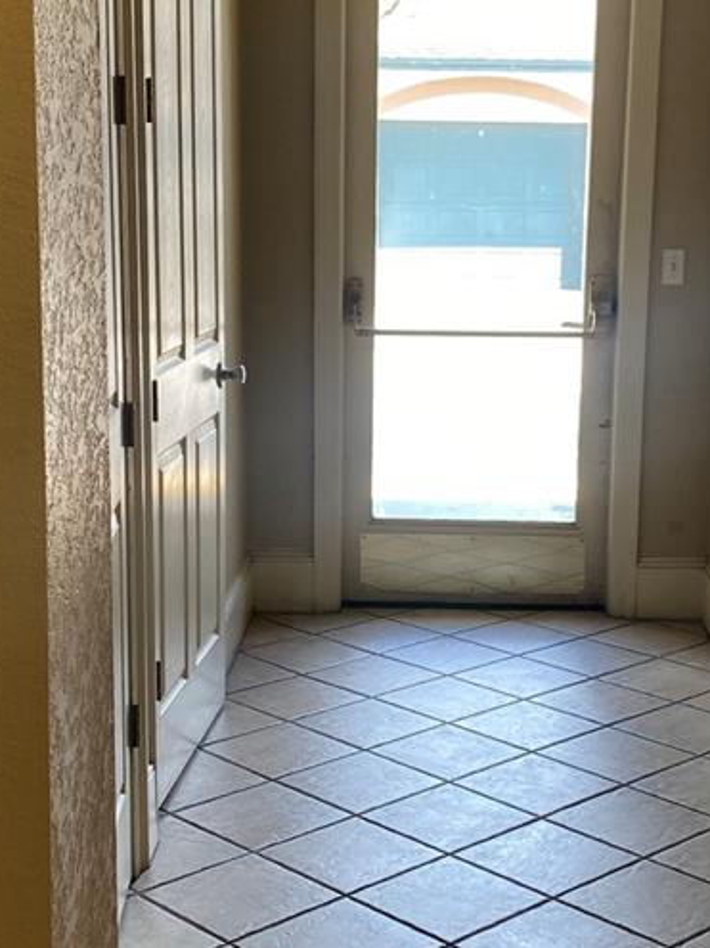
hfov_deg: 23.2
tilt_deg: -7.4
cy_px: 521
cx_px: 419
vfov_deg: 30.7
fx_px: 1724
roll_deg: -1.0
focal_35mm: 63
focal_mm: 4.25
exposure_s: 1/120
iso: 64
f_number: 1.8
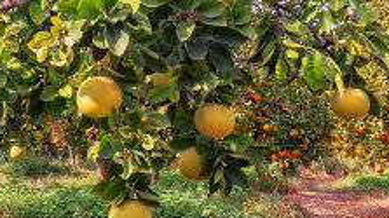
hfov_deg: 27.7
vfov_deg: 17.2
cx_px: -51
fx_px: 711
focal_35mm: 69
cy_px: 21
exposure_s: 1/320
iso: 200
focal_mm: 24
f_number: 6.3
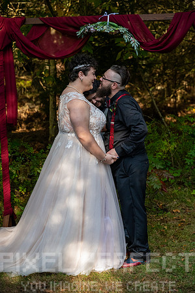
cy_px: 146
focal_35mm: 75
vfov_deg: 27.0
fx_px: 611
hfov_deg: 18.1
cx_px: 98
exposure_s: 1/8000
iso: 6400
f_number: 4
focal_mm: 75
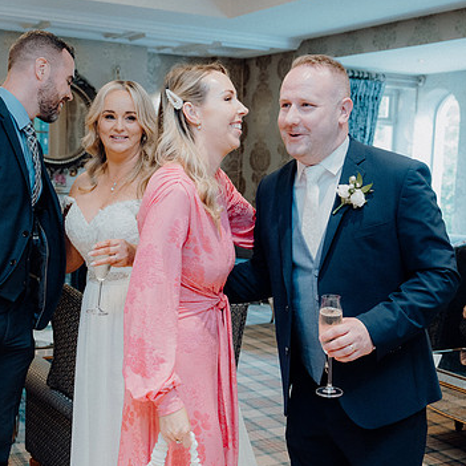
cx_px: 219
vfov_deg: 32.8
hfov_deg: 32.8
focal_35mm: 52
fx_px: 792
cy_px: 241
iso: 2500
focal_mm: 37
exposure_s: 1/160
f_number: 3.5
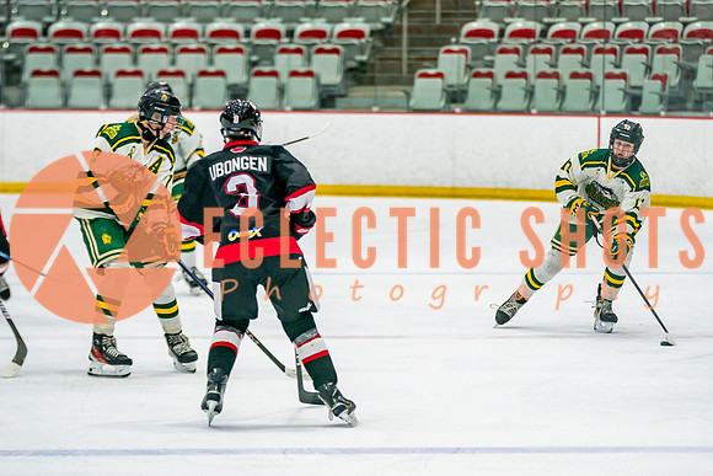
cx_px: 411
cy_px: 280
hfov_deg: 8.9
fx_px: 4597
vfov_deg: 5.9
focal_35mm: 232
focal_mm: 145
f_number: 2.8
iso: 640
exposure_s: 1/640
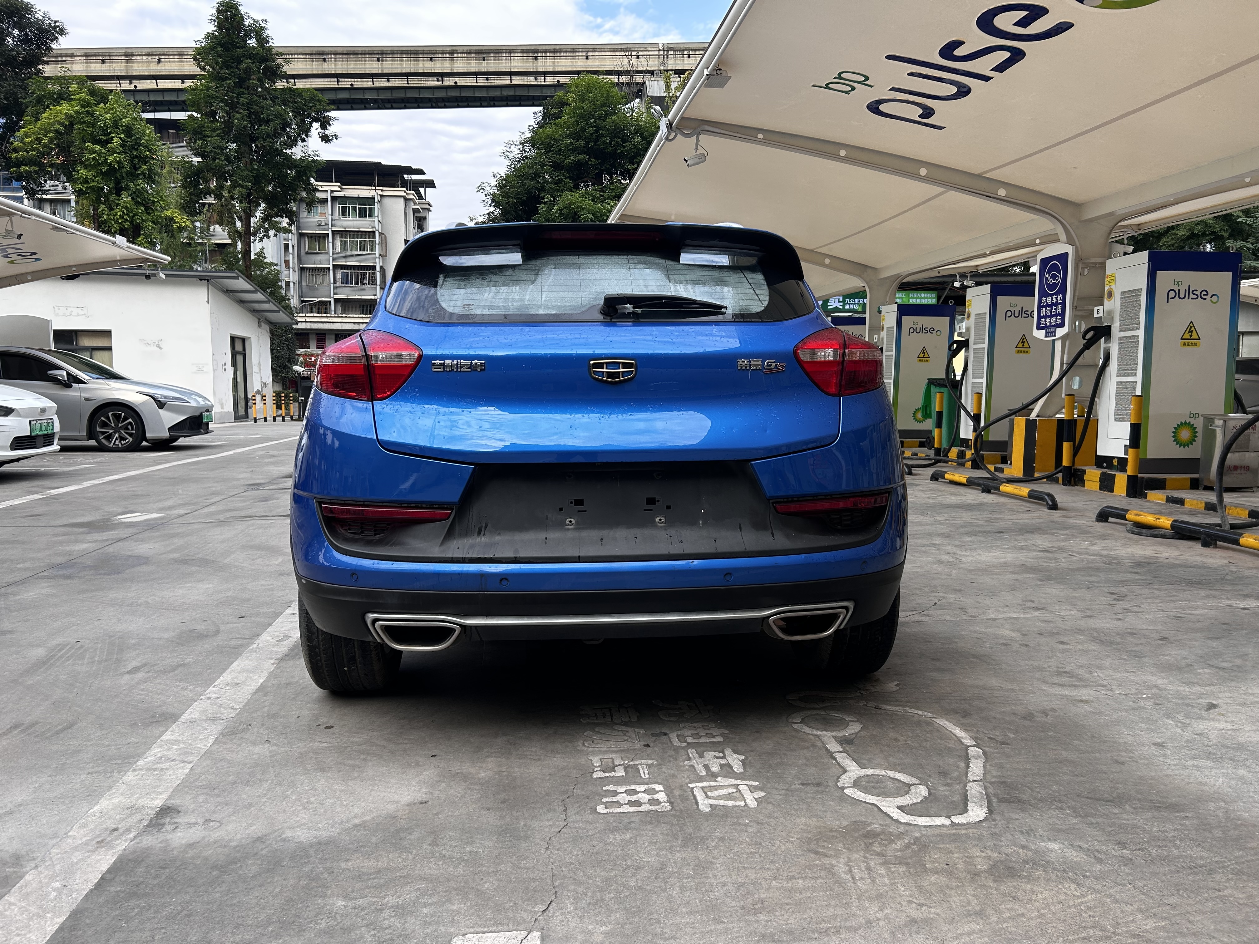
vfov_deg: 53.1
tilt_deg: -5.3
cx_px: 630
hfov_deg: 67.3
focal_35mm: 26
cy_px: 472
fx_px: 946
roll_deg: +0.4
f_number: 1.5
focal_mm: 5.7
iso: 50
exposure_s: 1/604
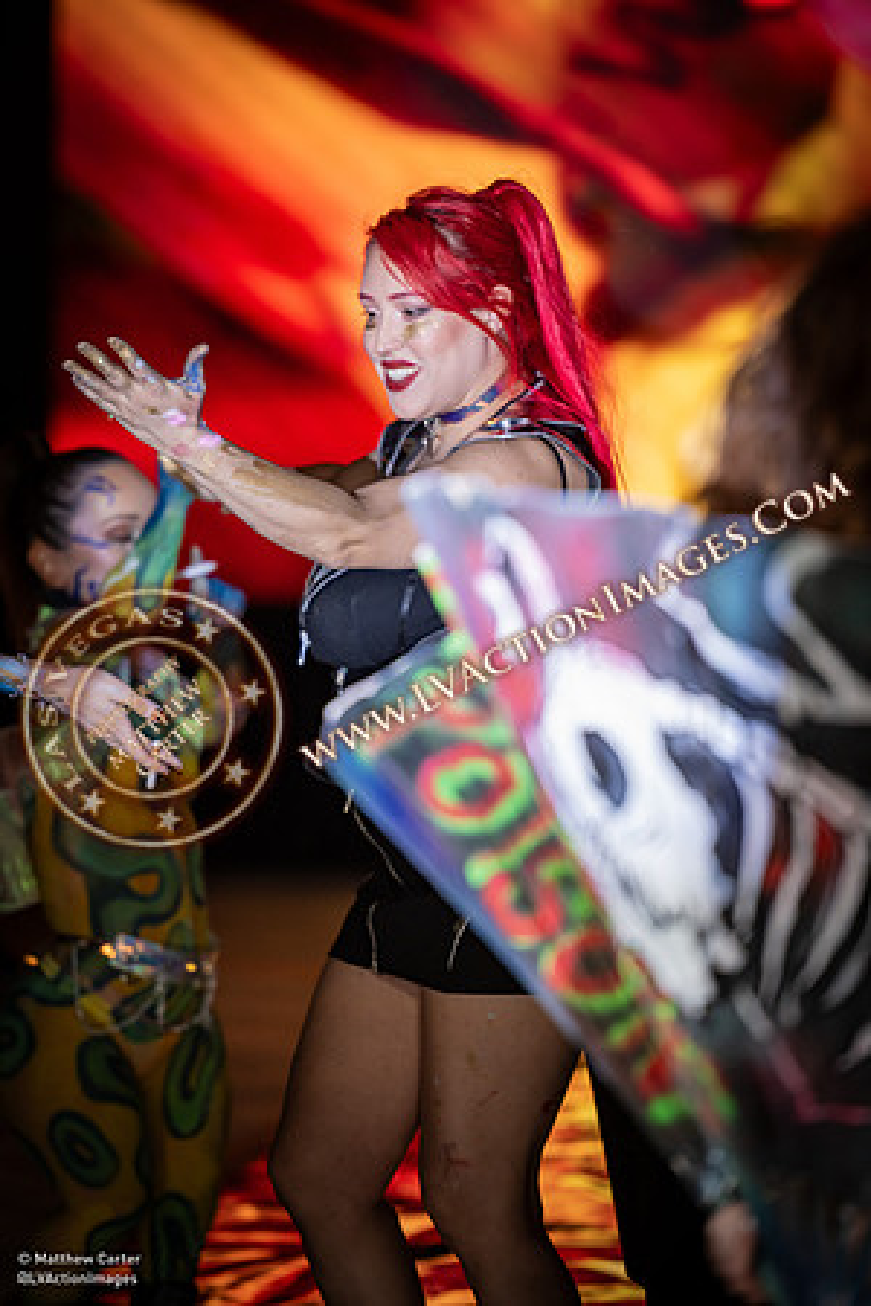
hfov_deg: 6.9
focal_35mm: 200
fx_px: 7258
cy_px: 653
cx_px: 436
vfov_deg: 10.3
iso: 1250
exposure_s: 1/400
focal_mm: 200
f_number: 2.8
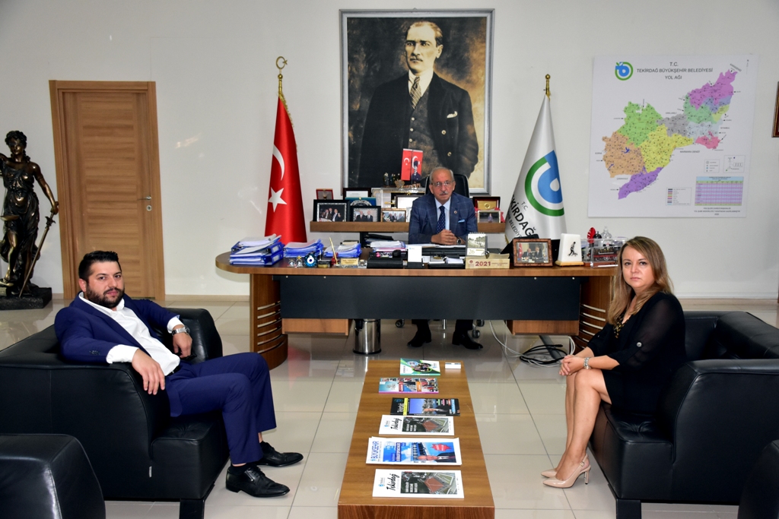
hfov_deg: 53.1
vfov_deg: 36.9
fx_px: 779
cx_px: 390
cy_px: 260
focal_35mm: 36
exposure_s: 1/160
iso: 1600
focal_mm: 24
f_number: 3.8
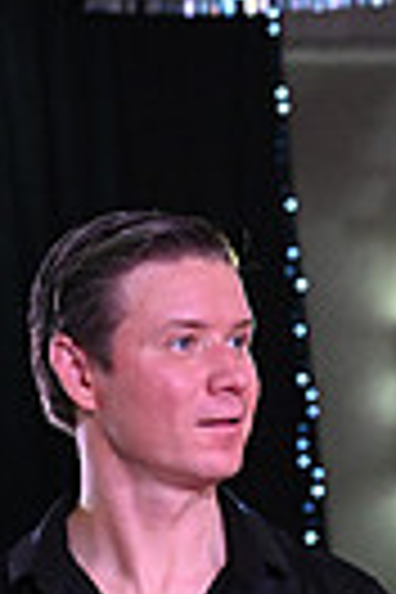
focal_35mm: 413
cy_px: 1116
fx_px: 6814
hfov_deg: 3.3
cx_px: -16
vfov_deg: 4.9
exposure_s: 1/320
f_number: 7.1
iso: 5000
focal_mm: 94
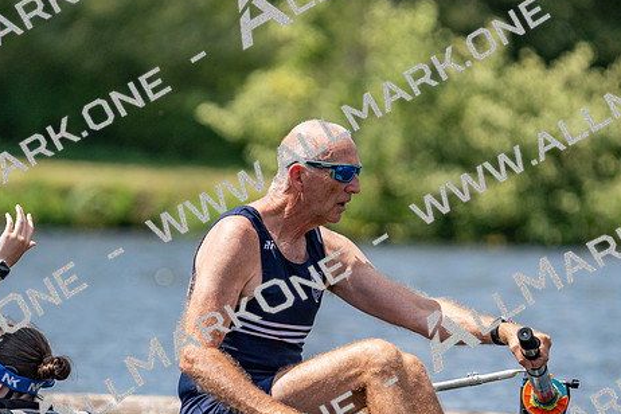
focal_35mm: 544
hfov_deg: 3.8
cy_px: 247
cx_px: 312
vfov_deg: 2.5
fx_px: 9383
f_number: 6.3
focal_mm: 433
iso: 400
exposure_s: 1/2000
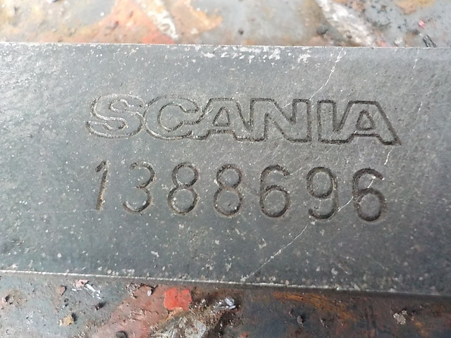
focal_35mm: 30
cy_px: 169
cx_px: 226
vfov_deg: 46.8
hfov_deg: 60.0
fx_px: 391
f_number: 3.3
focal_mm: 4.1
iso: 800
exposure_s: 1/8
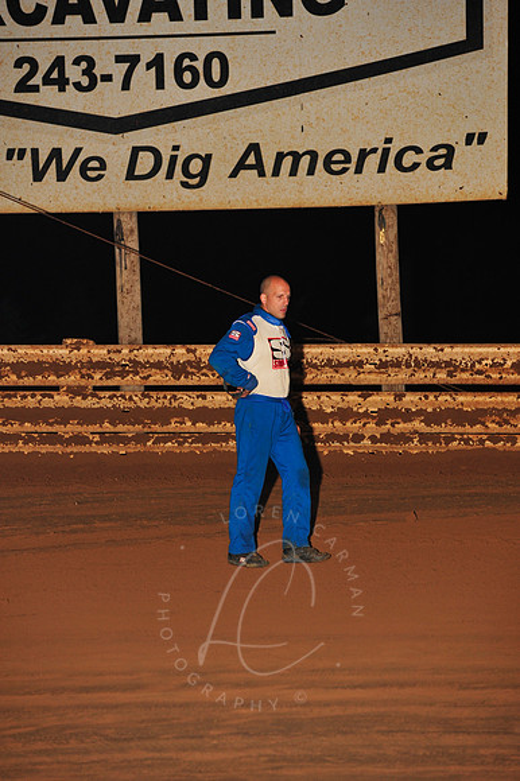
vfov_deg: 10.3
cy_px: 390
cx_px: 260
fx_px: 4338
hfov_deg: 6.9
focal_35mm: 200
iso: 1000
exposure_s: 1/200
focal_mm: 200
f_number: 6.3
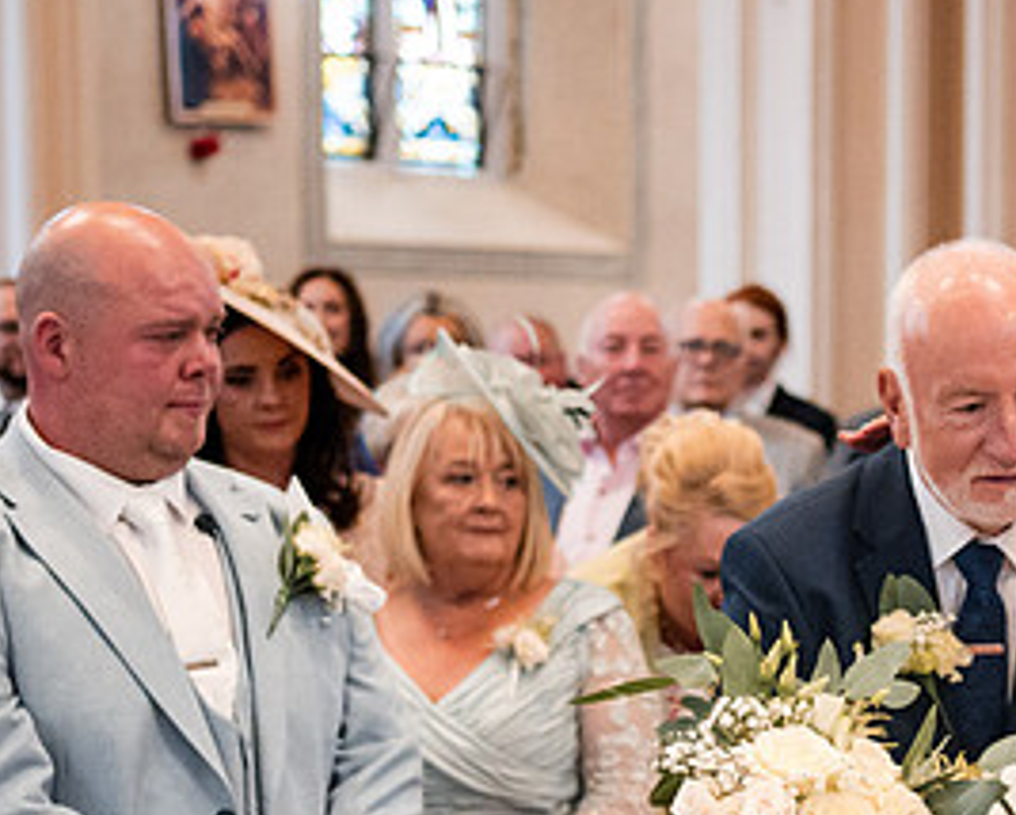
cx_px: 917
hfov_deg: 17.8
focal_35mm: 106
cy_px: 714
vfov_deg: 14.4
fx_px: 3190
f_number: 2
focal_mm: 35
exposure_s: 1/500
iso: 3200
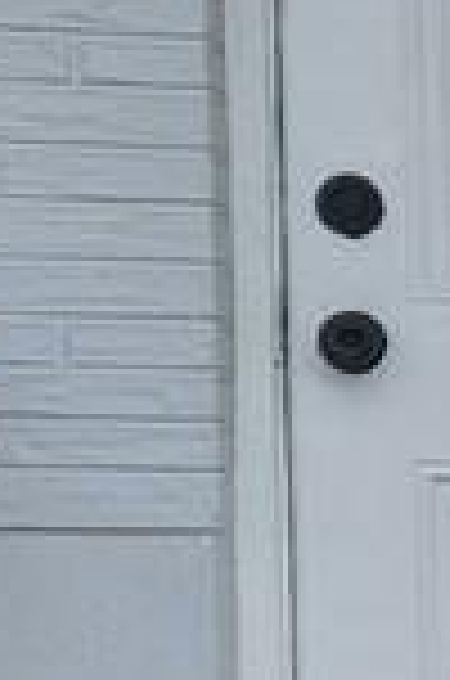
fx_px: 4784
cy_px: 847
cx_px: 2745
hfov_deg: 4.2
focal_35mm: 254
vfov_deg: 8.0
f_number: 1.8
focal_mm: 5.4
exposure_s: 1/873
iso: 20
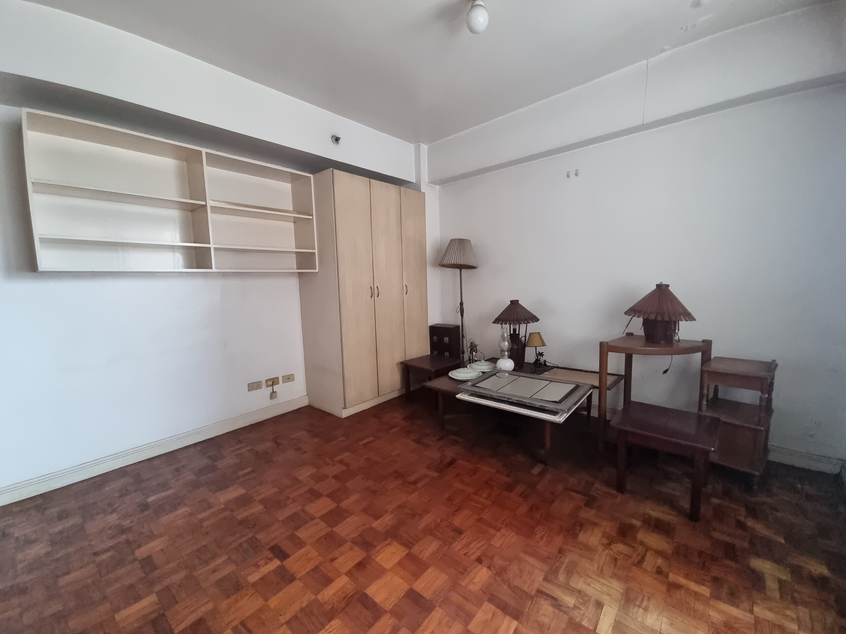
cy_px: 317
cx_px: 423
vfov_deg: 89.9
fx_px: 318
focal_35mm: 13
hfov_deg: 106.2
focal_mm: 2.2
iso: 320
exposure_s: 1/60
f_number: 2.2
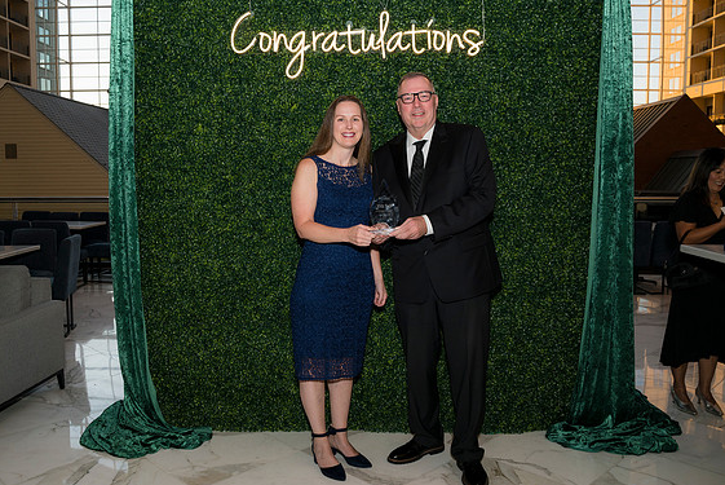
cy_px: 237
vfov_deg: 42.4
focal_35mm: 31
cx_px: 352
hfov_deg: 60.2
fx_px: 625
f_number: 5
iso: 400
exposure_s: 1/160
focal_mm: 30
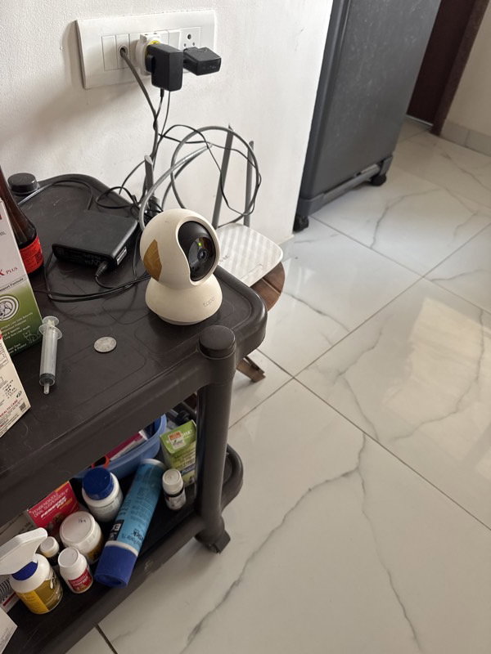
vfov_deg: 71.6
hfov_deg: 56.8
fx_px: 454
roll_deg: -7.8
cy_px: 327
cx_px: 246
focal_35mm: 24
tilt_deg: -43.5
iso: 200
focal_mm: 6.76
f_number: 1.78
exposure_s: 1/50
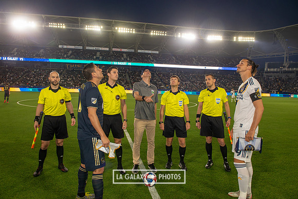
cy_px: 100
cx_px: 149
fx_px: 199
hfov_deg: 73.7
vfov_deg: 53.2
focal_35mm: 24
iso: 640
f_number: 7.1
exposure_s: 1/200
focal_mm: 24
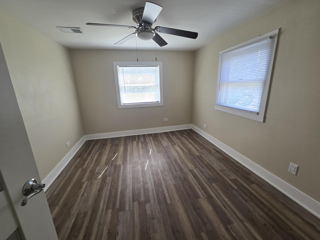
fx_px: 120
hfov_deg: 106.2
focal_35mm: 13
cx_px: 160
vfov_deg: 89.9
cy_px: 120
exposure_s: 1/120
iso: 50
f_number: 2.2
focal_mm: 2.2
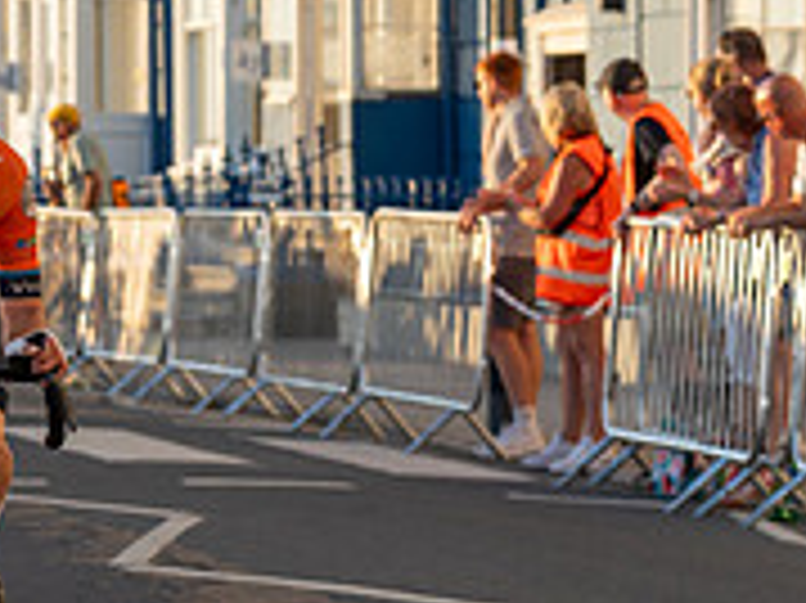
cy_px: 398
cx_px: -167
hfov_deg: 8.8
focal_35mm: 222
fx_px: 5166
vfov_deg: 6.7
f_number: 3.5
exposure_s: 1/1000
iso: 200
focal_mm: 70
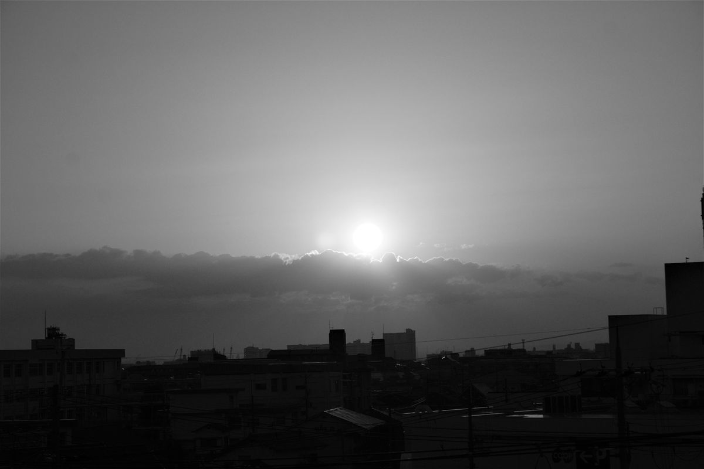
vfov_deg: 13.8
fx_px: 1936
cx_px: 352
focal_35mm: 99
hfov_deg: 20.6
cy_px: 234
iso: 640
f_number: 8
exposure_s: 1/4000
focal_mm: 66
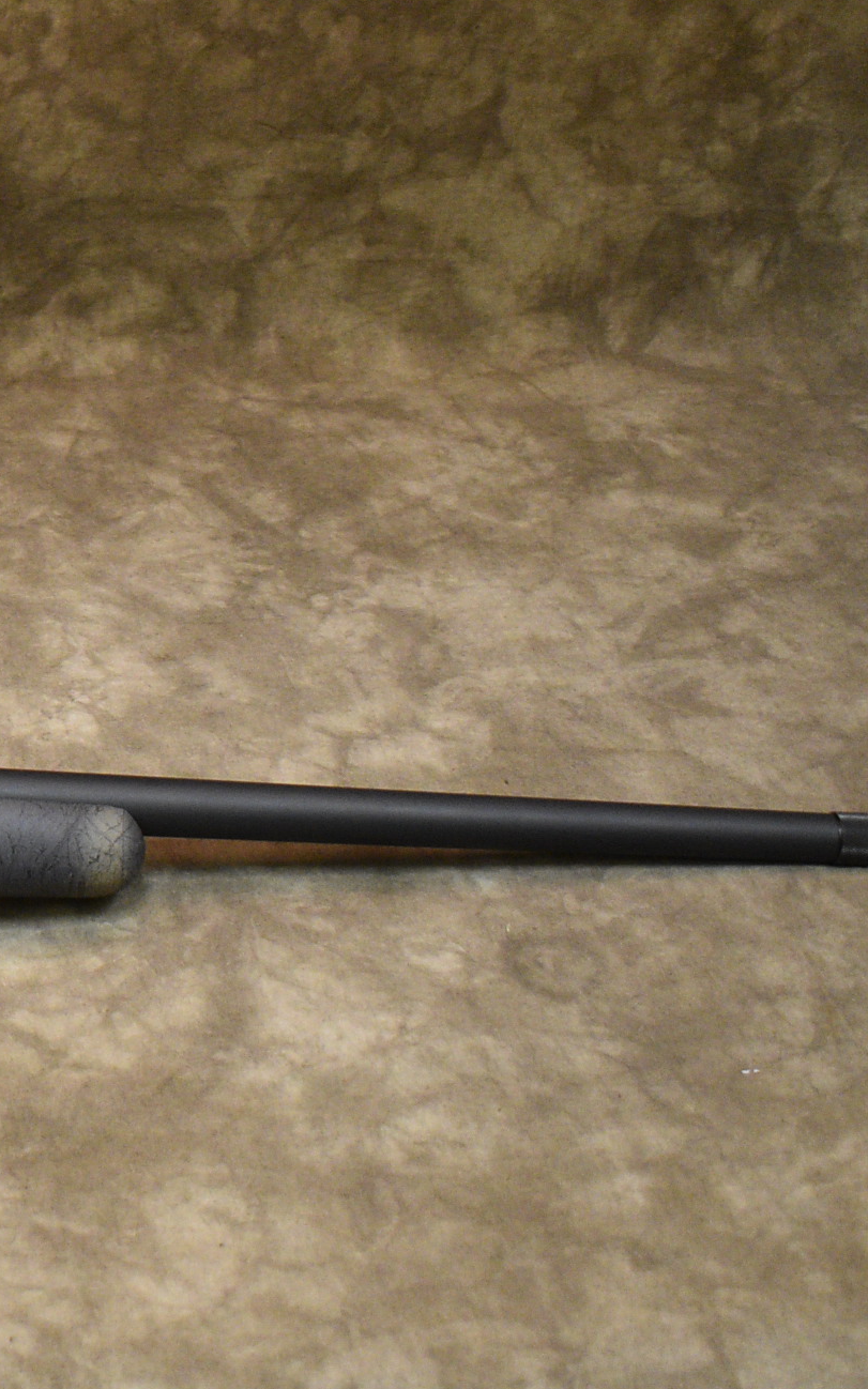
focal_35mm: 88
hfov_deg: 13.5
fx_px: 3338
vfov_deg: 23.4
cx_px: -638
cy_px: 498
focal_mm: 25
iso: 1400
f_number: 4
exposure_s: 1/125
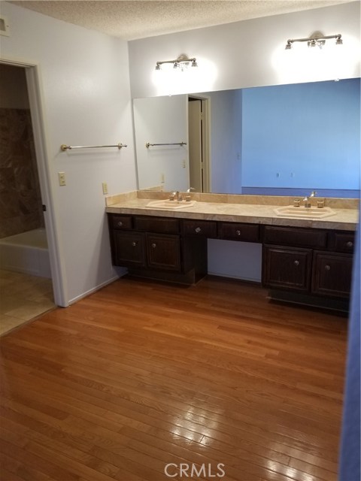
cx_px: 180
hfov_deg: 53.1
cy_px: 240
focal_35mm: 26
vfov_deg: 67.3
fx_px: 362
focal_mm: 4.25
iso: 64
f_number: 1.7
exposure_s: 1/60
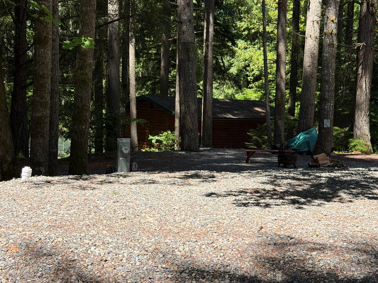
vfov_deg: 24.0
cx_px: 222
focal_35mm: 61
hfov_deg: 31.6
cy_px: 155
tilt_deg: -5.5
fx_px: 666
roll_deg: -1.8
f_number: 1.78
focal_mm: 6.76
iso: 64
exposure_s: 1/1754
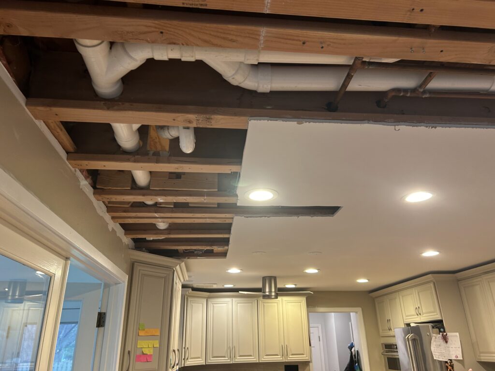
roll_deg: +1.8
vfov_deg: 53.1
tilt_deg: +22.7
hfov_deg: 67.3
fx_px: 372
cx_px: 248
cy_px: 186
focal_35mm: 26
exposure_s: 1/60
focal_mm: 5.7
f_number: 1.5
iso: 125
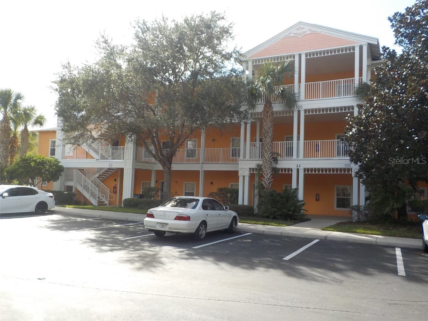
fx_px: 371
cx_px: 214
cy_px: 160
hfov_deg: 60.0
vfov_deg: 46.8
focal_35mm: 30
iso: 125
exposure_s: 1/500
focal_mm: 4.1
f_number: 3.3
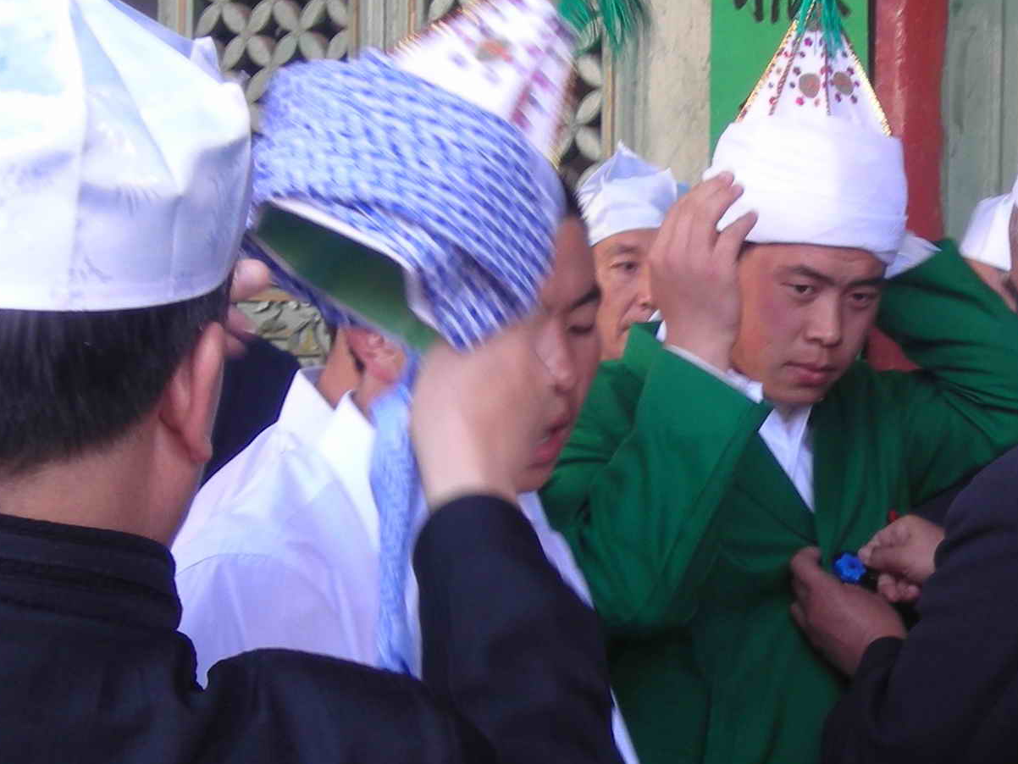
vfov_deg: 16.6
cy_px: 451
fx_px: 2618
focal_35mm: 89
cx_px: 814
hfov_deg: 21.7
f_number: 3.2
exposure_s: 1/31.6
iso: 50
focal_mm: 6.3
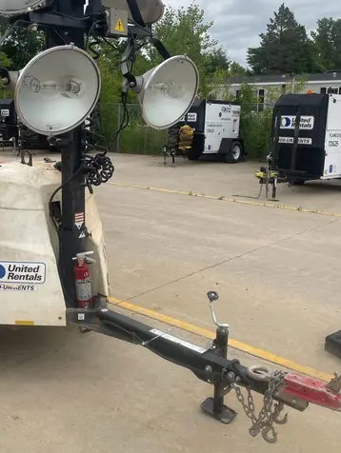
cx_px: 109
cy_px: 202
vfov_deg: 46.7
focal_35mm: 40
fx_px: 524
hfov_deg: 35.6
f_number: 1.6
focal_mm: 4.2
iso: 32
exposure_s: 1/2817
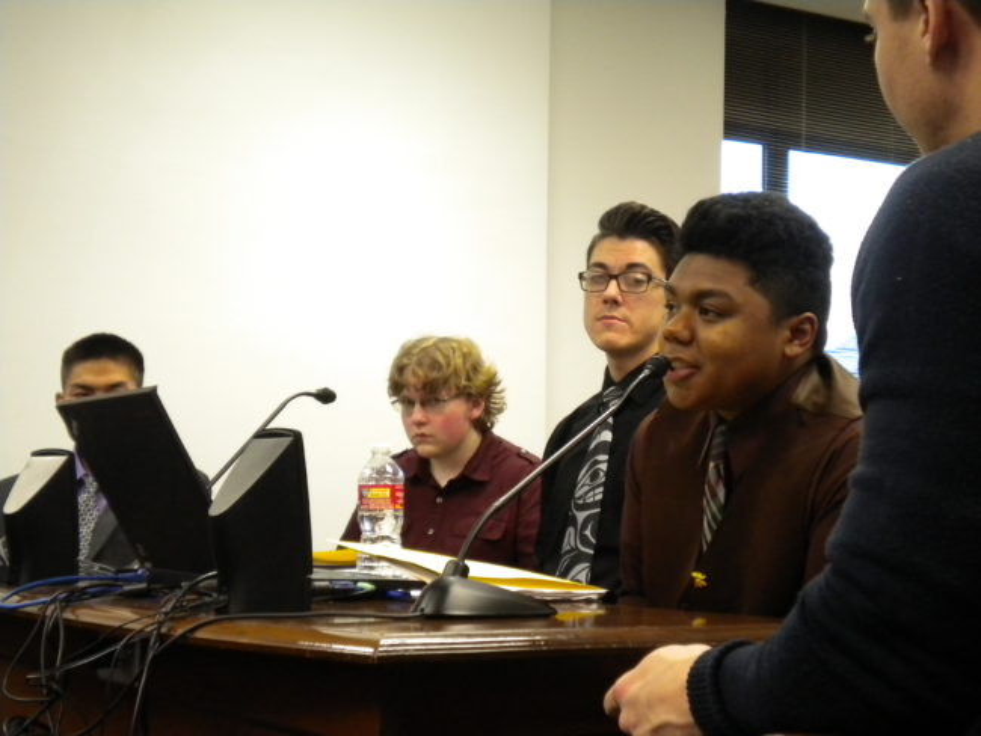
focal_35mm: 52
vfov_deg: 28.1
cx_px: 490
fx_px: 1474
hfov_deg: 36.8
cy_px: 368
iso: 400
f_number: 3.9
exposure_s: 1/31.4
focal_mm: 9.3
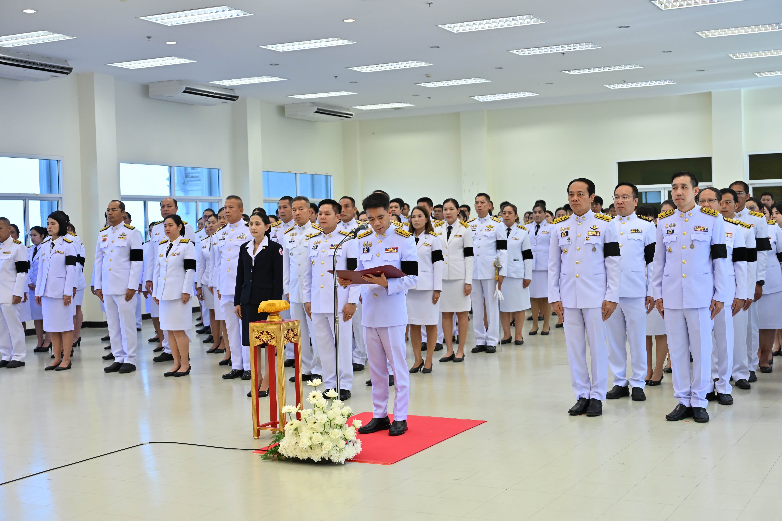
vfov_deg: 28.6
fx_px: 1021
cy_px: 260
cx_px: 391
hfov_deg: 41.9
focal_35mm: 47
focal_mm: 47
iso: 1600
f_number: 4
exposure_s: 1/400
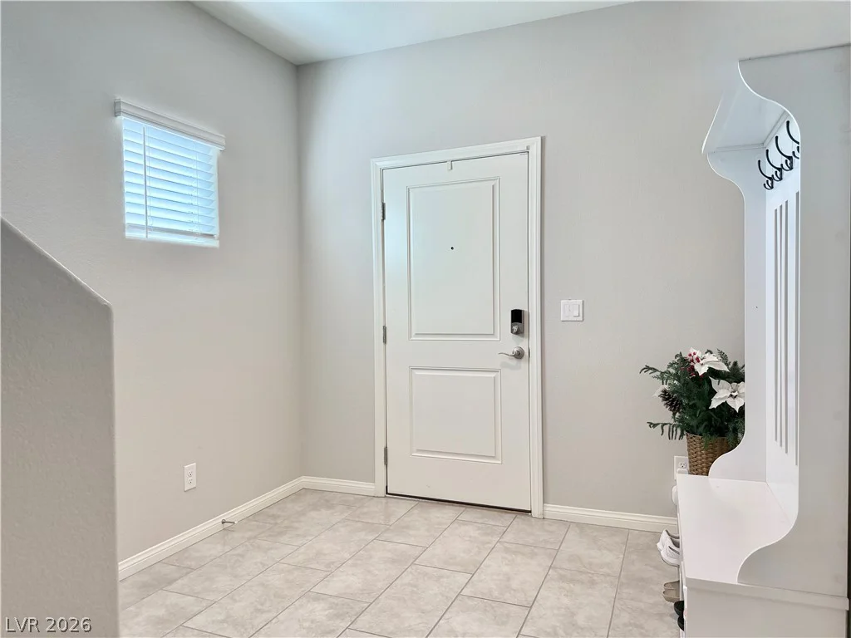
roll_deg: +0.7
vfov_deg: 56.8
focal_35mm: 24
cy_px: 319
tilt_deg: -2.5
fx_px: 590
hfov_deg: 71.6
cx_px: 426
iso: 200
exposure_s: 1/232
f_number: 1.78
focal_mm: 6.76
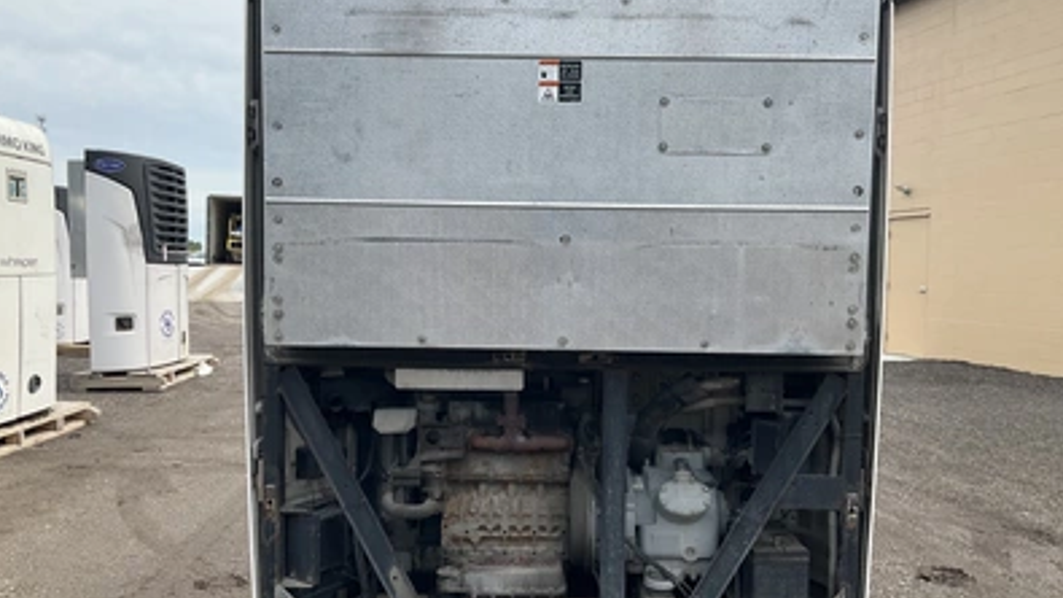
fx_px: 902
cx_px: 533
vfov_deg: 36.6
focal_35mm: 32
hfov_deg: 61.0
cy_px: 312
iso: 25
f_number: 1.8
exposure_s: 1/912
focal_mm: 3
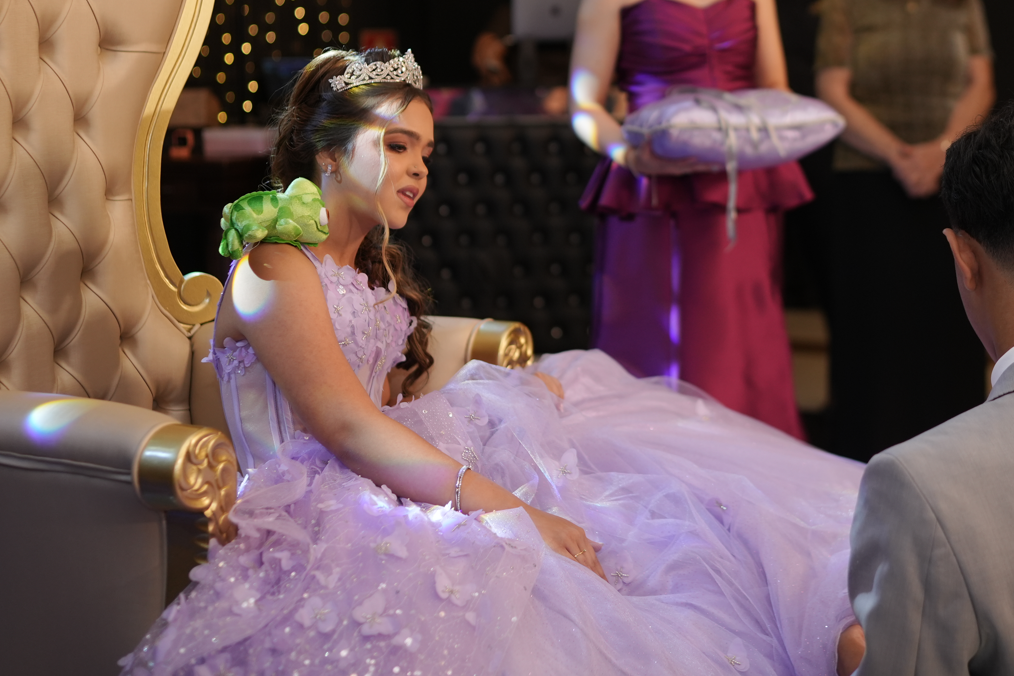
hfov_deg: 32.1
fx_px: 1746
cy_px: 167
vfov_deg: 21.7
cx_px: 681
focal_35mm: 62
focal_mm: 35
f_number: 1.6
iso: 500
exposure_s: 1/200
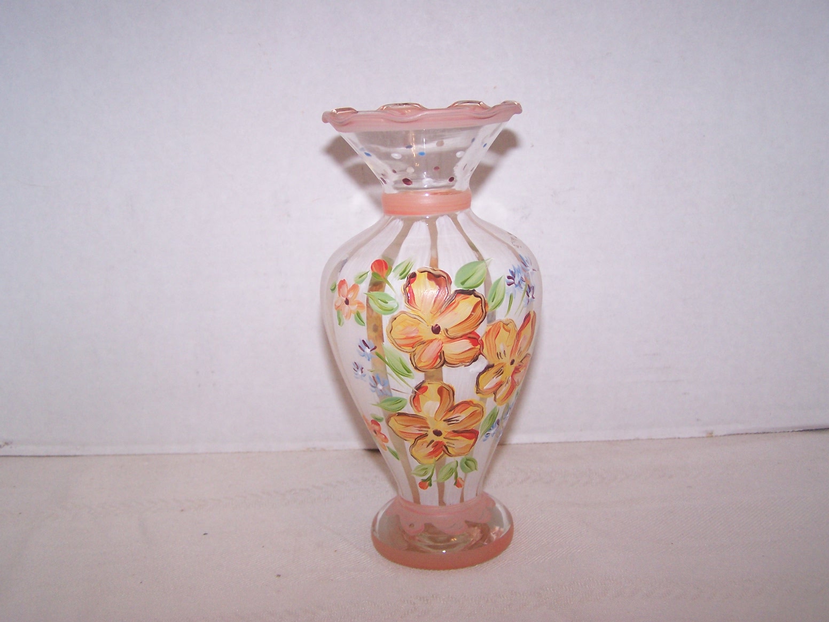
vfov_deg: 36.0
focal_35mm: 40
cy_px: 311
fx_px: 958
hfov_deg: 46.8
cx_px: 414
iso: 140
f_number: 2.8
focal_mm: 6.7
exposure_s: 1/60
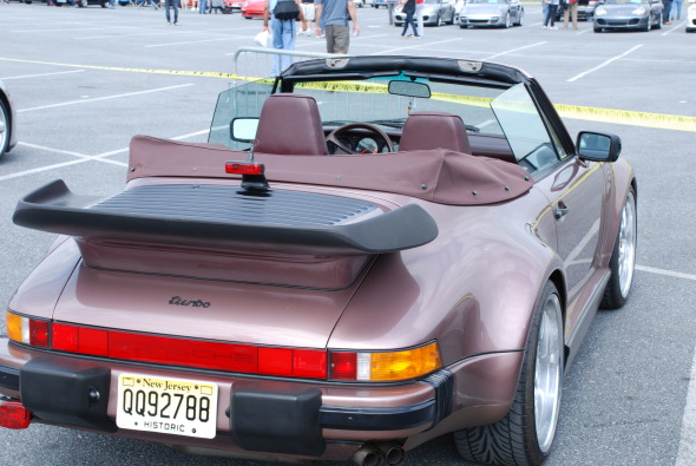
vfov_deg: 21.0
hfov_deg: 30.9
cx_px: 333
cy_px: 238
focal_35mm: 65
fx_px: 1258
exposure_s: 1/60
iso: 100
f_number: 9
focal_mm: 40
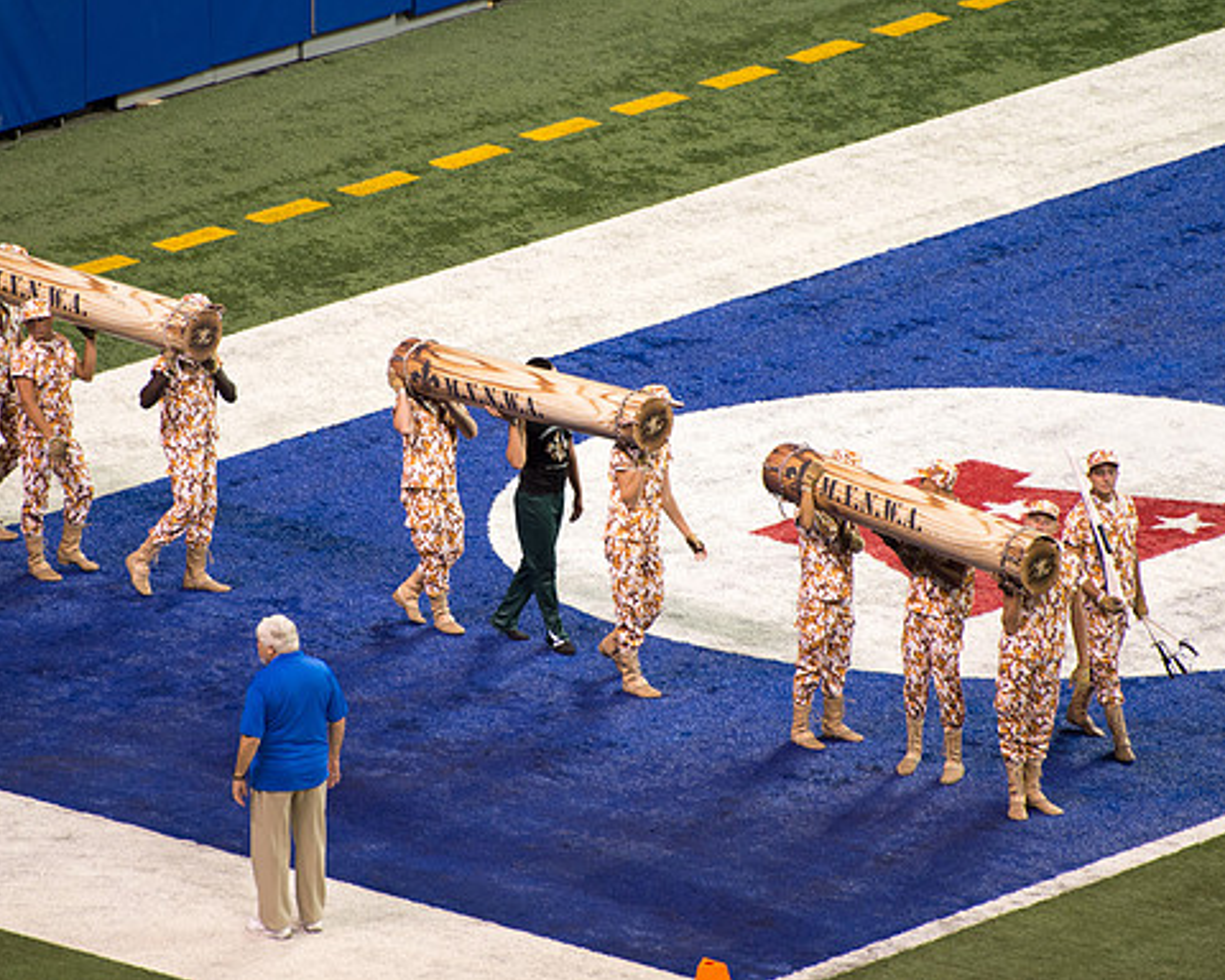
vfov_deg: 3.8
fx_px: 14756
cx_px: 534
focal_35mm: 407
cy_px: 393
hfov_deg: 4.8
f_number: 5.6
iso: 1250
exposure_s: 1/320
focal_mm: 300
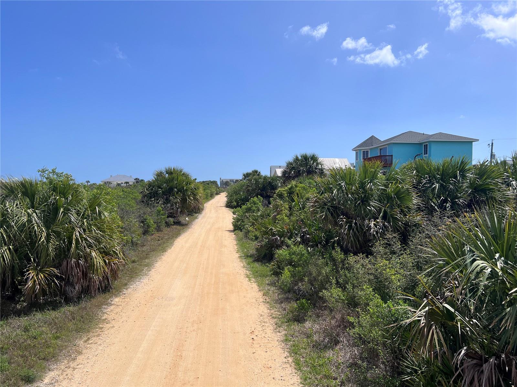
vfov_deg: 53.1
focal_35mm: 26
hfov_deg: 67.3
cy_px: 194
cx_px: 258
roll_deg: +0.8
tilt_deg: -1.7
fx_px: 388
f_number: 1.5
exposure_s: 1/6993
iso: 50
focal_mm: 5.7
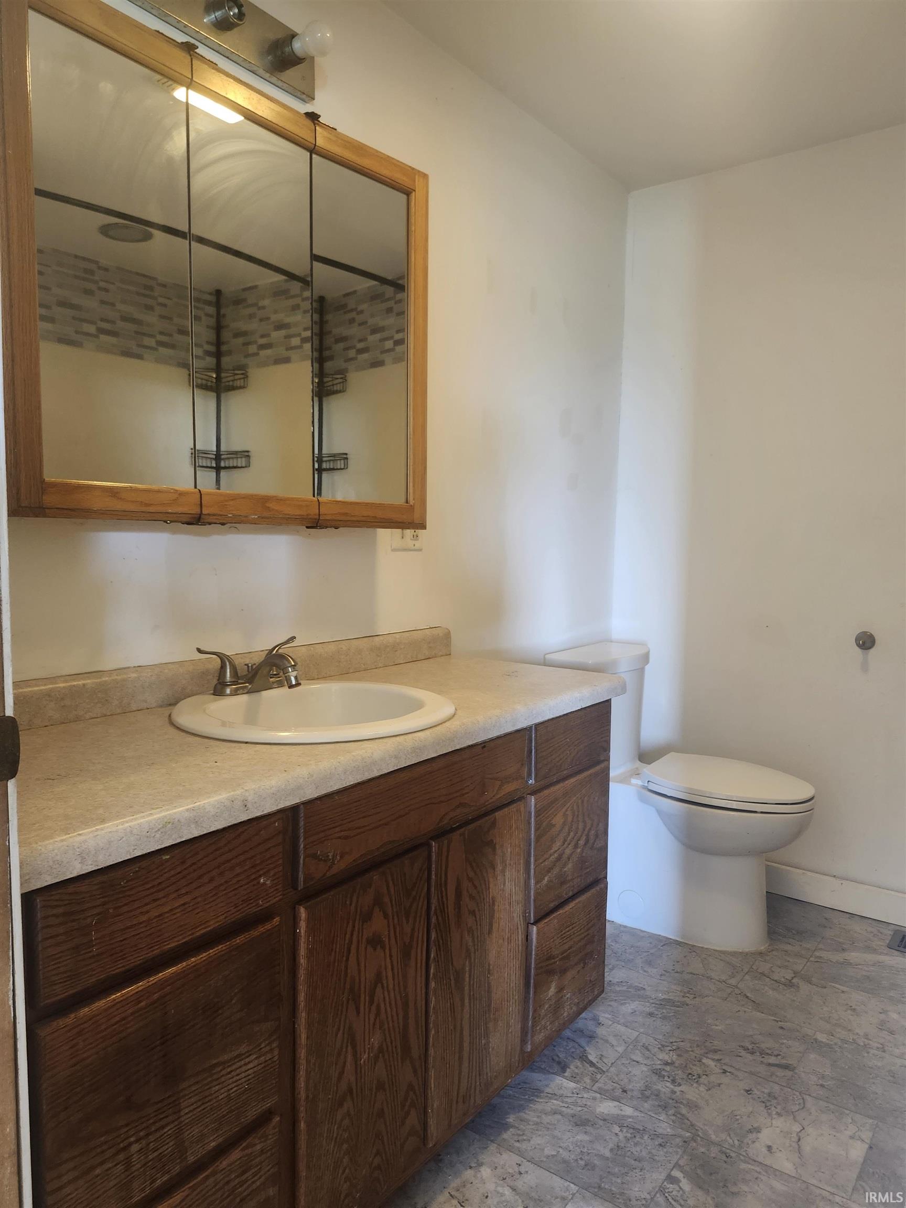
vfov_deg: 73.9
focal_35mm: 23
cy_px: 604
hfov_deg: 58.9
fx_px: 803
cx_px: 453
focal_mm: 5.54
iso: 500
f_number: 1.8
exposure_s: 1/40
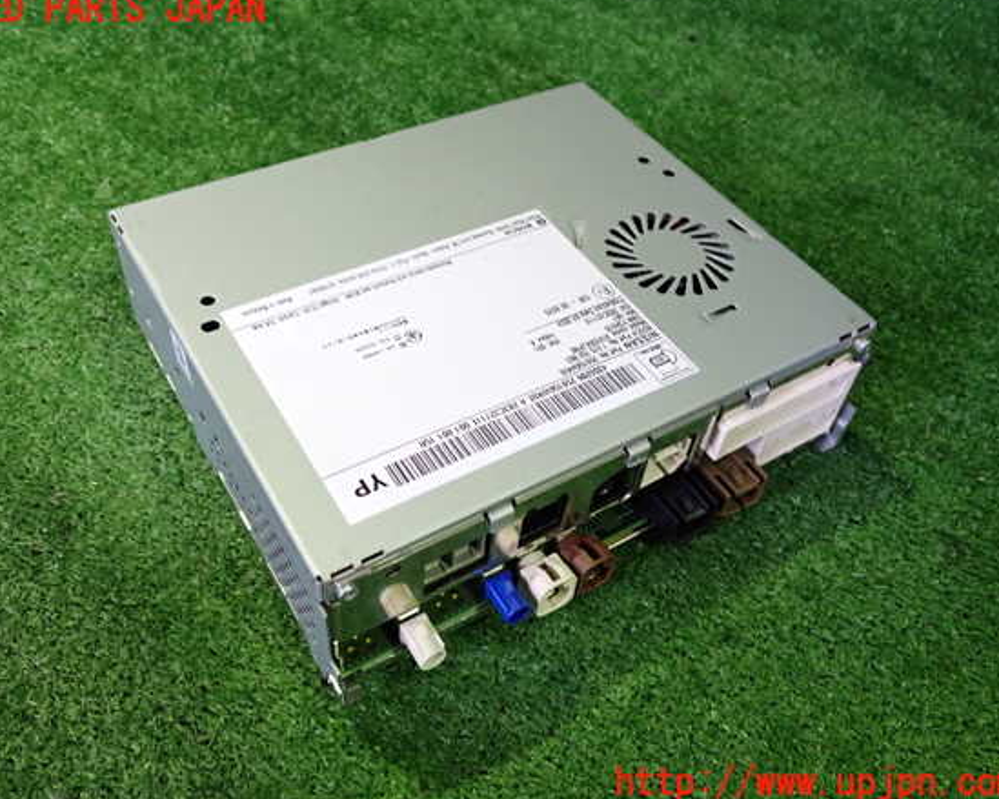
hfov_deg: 55.7
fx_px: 946
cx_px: 480
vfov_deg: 45.8
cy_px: 397
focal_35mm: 32
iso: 320
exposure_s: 1/30
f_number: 2.3
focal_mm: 5.4
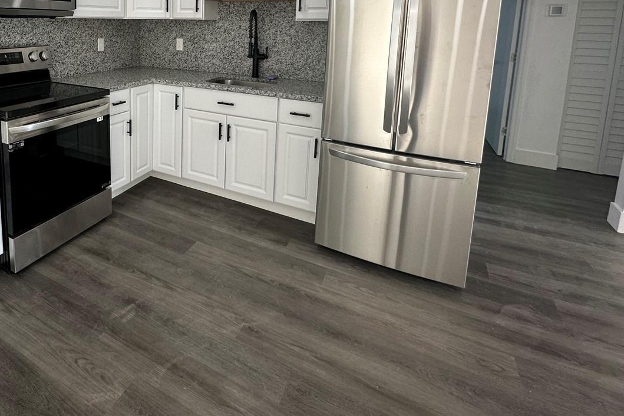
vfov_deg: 52.8
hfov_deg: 74.9
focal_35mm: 22
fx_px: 381
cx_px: 185
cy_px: 73
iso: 100
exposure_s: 1/120
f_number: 2.2
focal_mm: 2.22
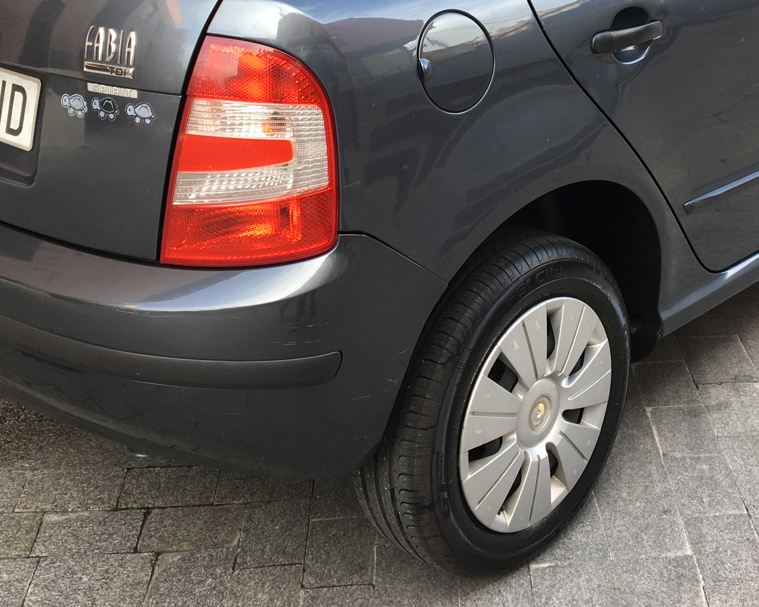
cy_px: 93
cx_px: 482
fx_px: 1303
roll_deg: +0.6
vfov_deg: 25.6
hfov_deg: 32.3
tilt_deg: -15.4
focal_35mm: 58
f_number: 2.2
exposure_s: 1/117
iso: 25
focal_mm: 4.15
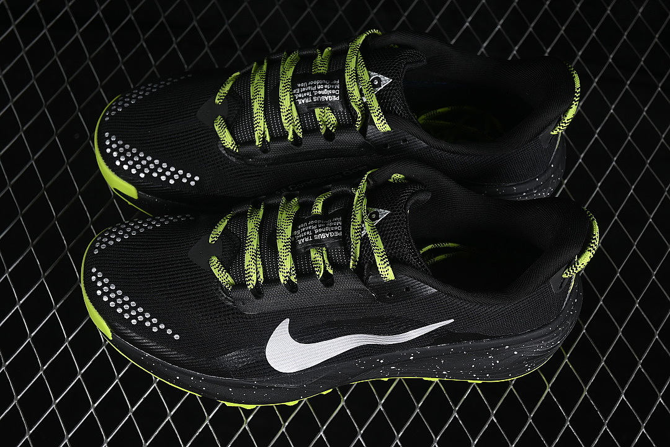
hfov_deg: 27.0
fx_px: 1396
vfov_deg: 18.2
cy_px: 224
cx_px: 335
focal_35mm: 75
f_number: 6.3
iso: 160
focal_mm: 50
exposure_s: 1/60
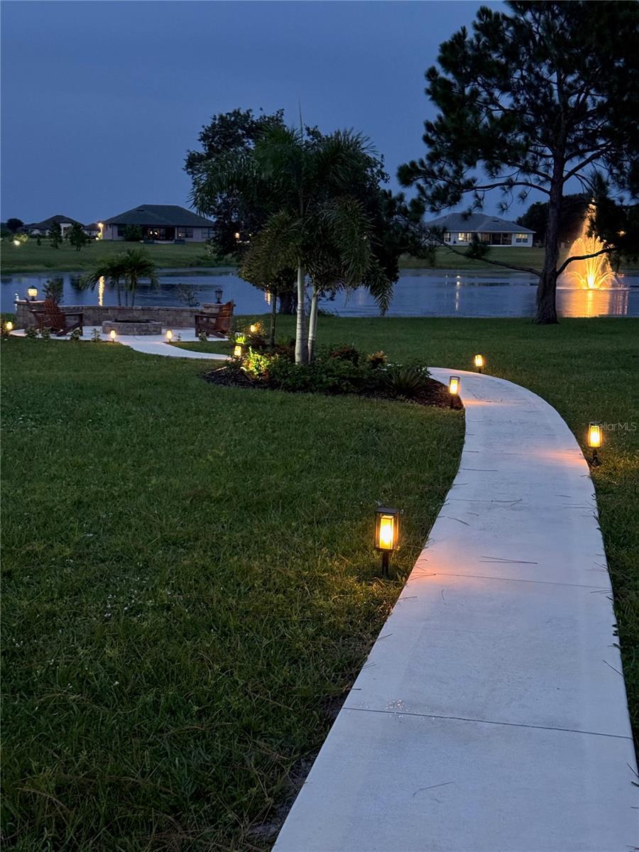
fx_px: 1181
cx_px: 320
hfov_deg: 30.3
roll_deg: -0.9
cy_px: 426
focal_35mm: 48
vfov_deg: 39.7
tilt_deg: -9.5
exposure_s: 1/18
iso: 800
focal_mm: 6.76
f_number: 1.78
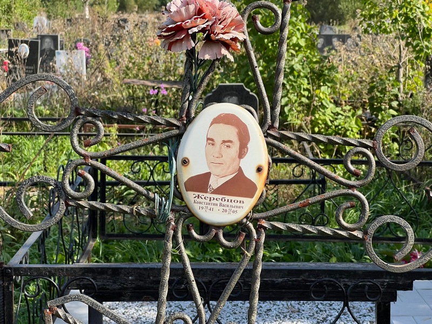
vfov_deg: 19.1
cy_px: 162
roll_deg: +0.5
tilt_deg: -8.3
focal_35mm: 77
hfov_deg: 25.3
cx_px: 216
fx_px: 961
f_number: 2.8
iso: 32
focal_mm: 9
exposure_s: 1/673
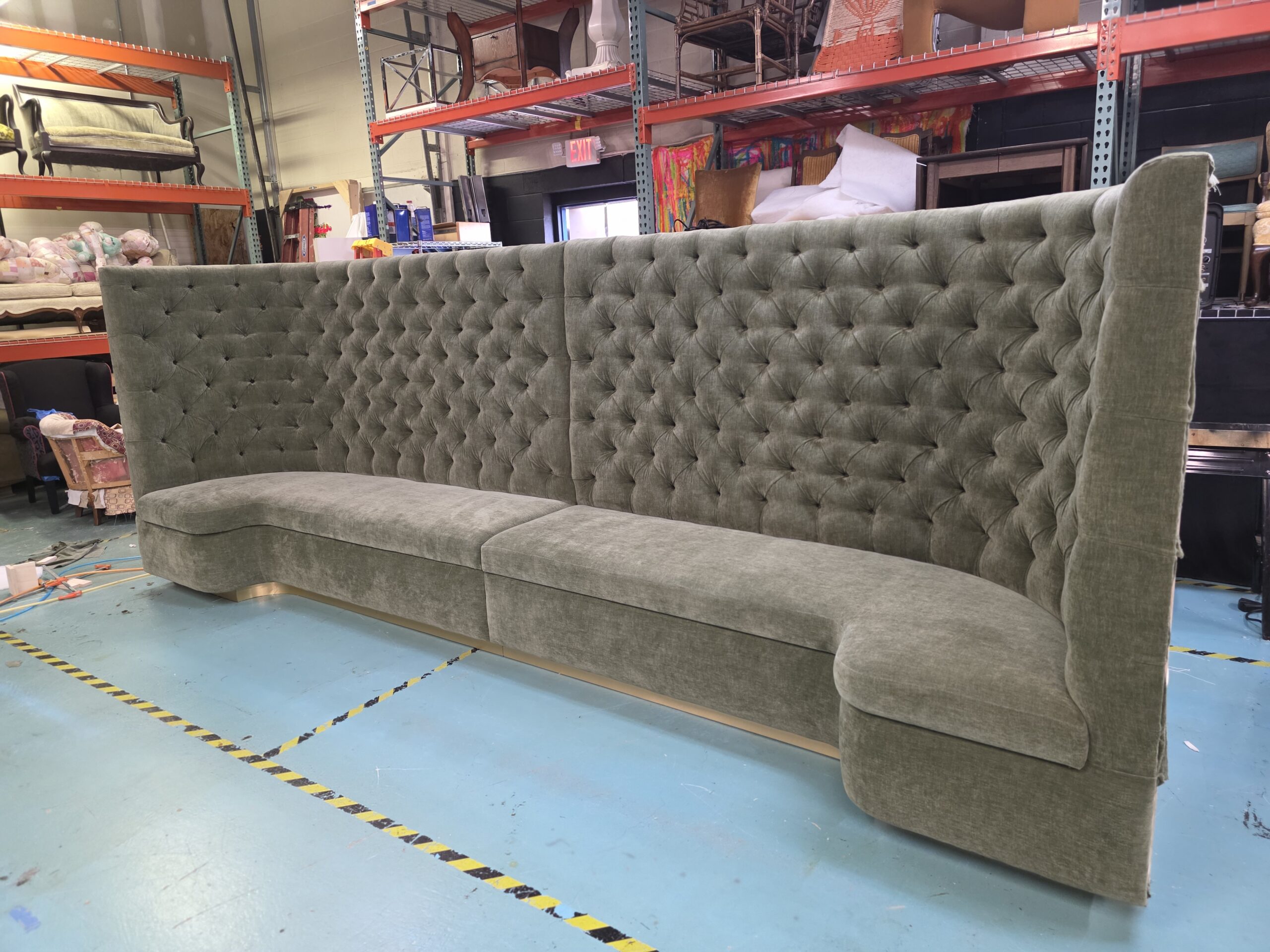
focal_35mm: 23
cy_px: 476
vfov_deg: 58.9
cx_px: 635
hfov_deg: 73.9
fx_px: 844
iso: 640
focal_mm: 6.3
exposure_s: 1/120
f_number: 1.7
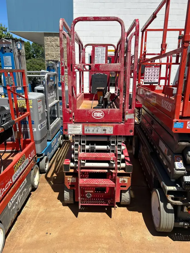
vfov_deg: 67.3
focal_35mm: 26
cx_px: 95
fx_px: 190
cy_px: 126
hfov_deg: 53.1
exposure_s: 1/3704
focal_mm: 5.7
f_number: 1.5
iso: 50
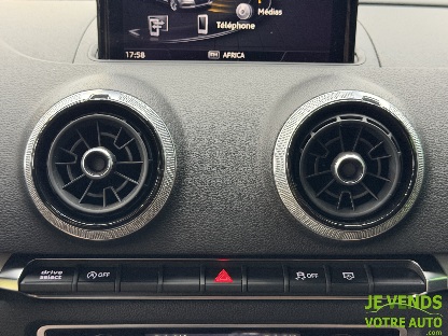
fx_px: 621
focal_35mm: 48
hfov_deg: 39.7
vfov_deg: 30.3
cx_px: 224
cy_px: 168
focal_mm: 6.76
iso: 500
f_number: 1.78
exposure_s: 1/33
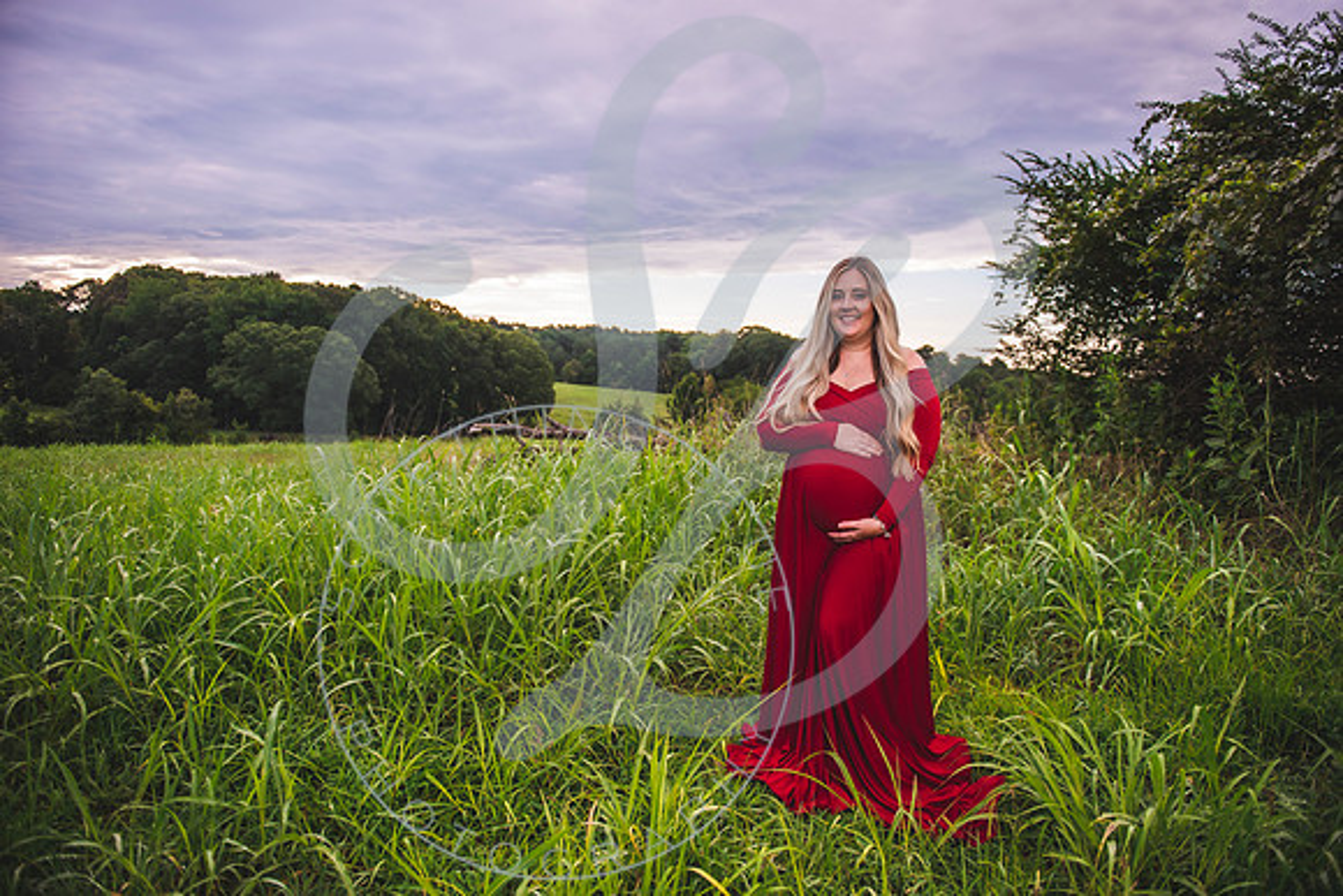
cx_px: 672
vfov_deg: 53.2
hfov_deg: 73.7
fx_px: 896
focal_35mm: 24
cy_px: 448
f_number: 2.8
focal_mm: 24
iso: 100
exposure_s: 1/500
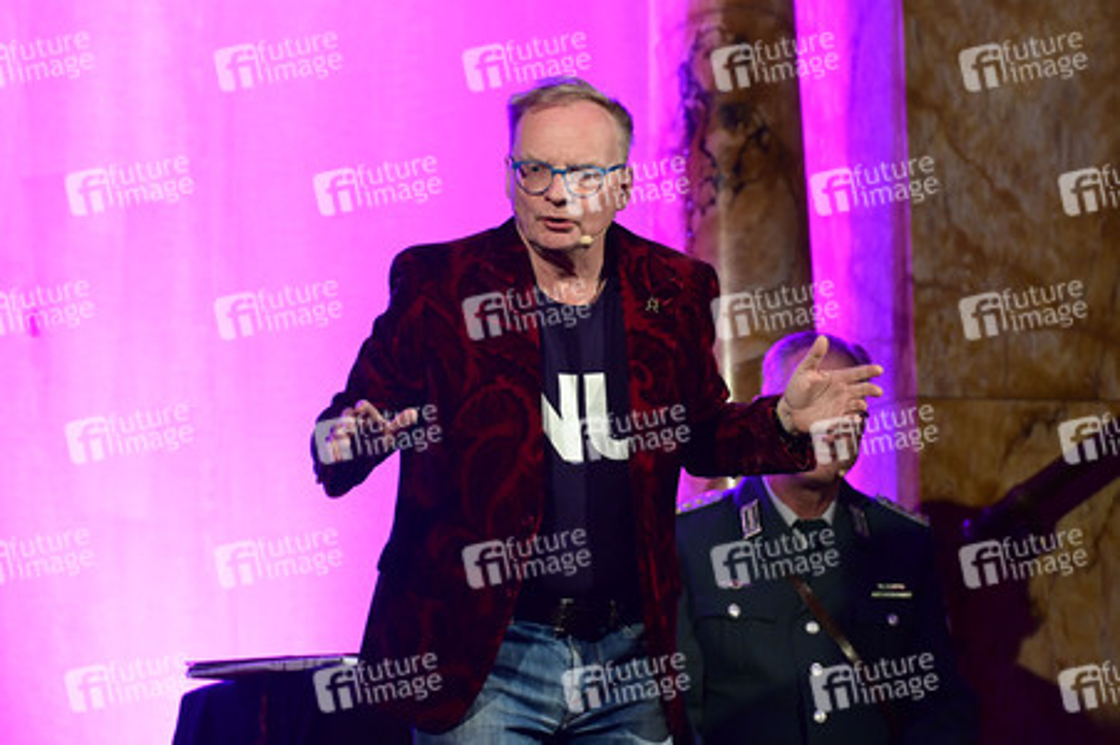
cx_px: 560
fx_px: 5440
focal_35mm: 175
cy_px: 372
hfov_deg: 11.8
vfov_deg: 7.8
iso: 4000
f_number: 5.6
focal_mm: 175
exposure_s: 1/250
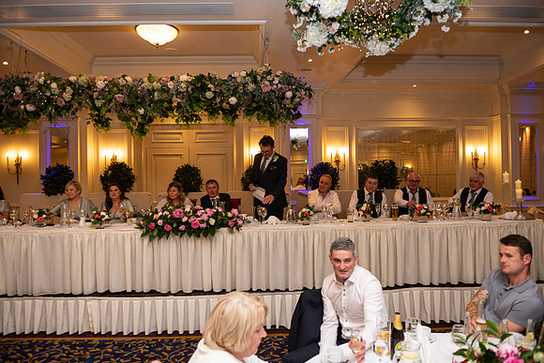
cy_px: 182
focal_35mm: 24
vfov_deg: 53.2
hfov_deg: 73.7
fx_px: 363
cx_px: 272
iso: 640
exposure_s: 1/160
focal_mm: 24
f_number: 3.5
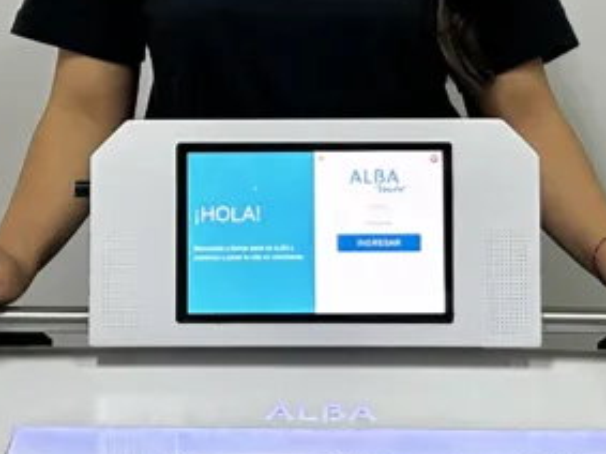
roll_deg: +0.3
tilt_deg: -9.4
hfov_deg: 20.9
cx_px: 308
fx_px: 1645
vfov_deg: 15.5
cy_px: 56
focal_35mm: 94
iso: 125
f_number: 1.5
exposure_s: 1/100
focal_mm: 5.7
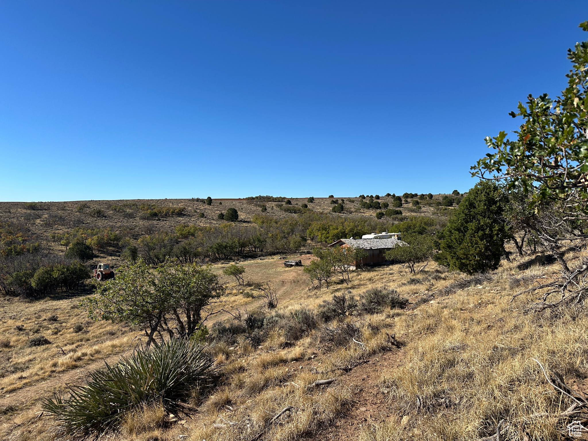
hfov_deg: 71.6
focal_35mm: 24
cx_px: 294
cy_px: 220
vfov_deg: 56.8
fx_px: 408
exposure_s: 1/4545
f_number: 1.78
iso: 80
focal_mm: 6.86
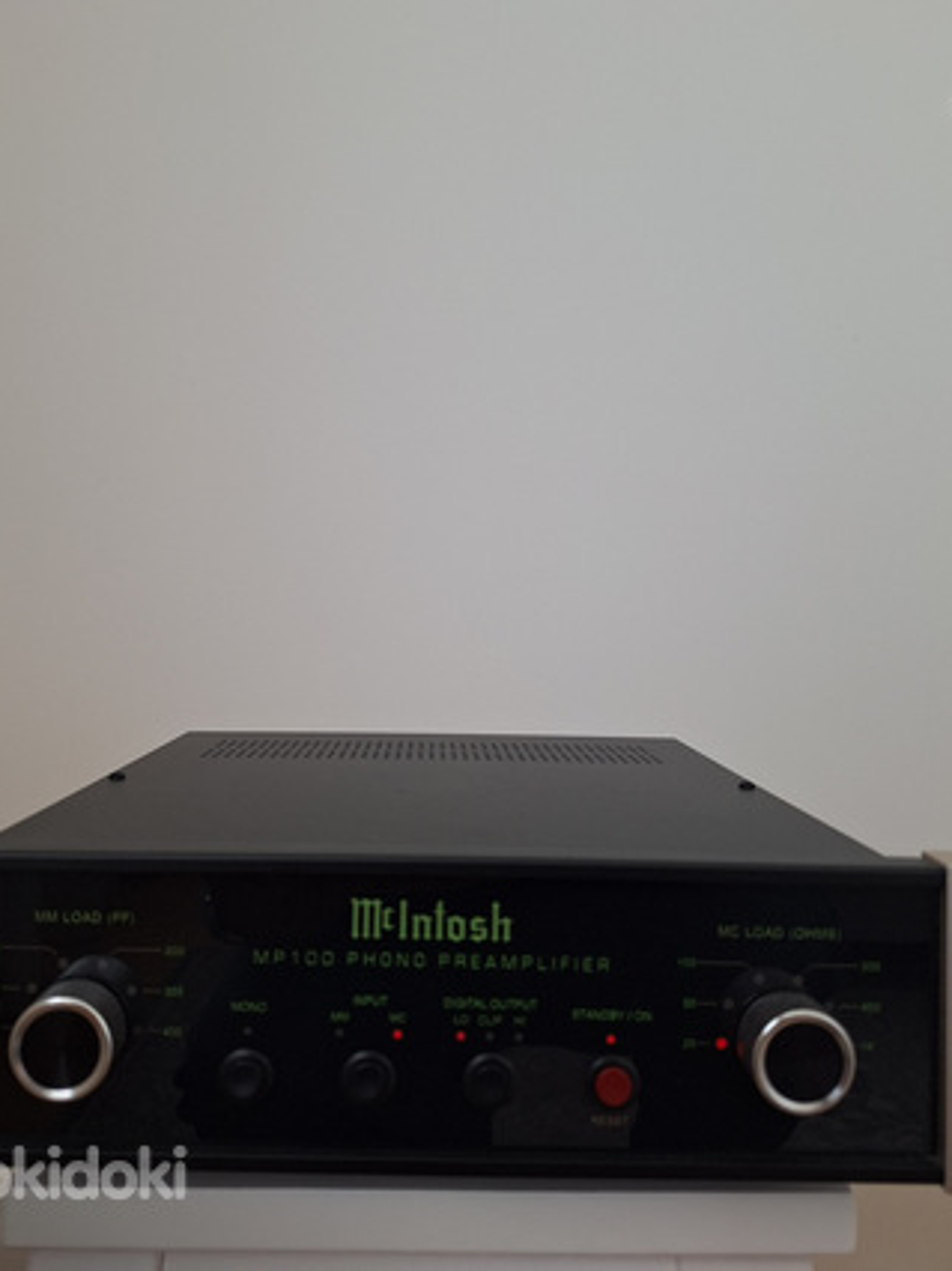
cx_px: 449
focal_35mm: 27
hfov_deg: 51.3
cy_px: 531
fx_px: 991
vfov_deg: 64.9
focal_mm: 5.54
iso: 80
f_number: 1.8
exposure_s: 1/50
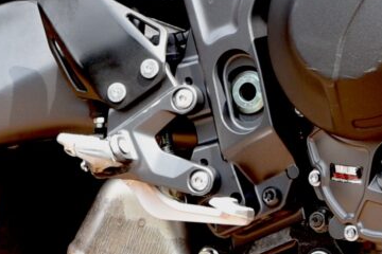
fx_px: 4976
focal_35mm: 469
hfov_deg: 4.4
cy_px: -138
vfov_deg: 2.9
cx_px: 602
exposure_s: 1/80
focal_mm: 66
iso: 100
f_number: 4.5
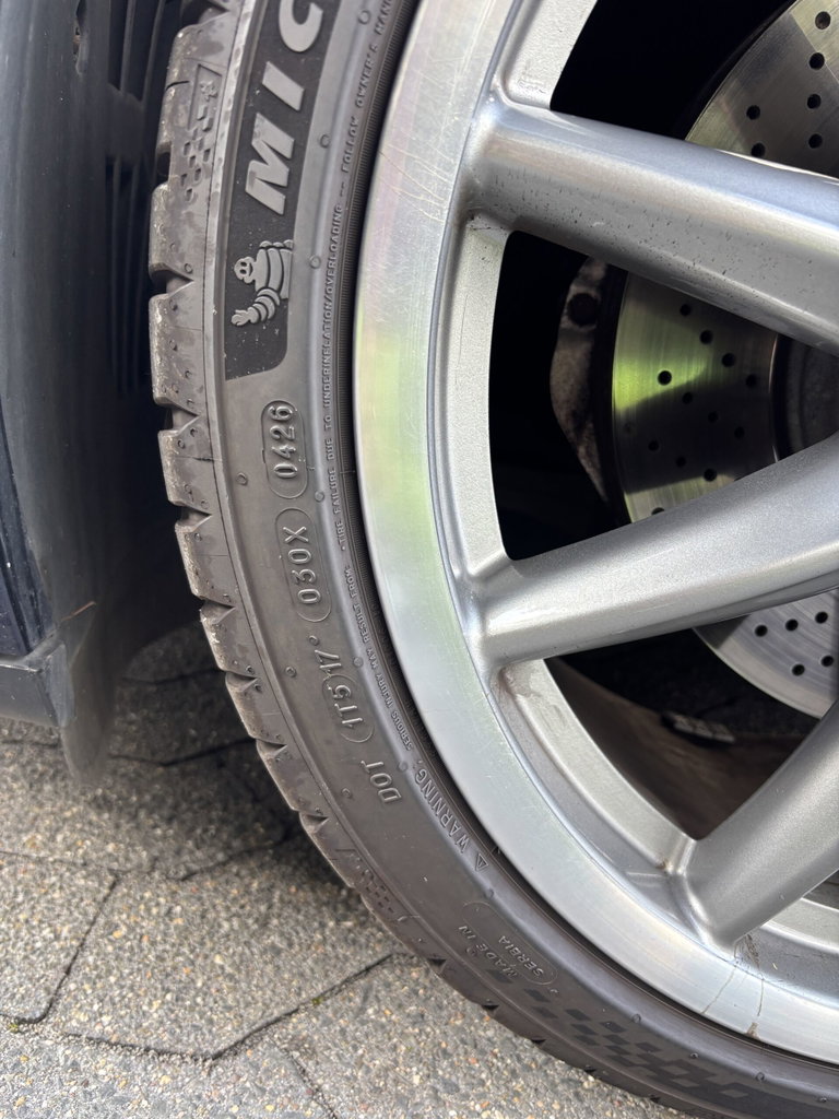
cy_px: 560
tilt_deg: -17.9
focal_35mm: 26
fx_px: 840
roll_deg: -8.0
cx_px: 420
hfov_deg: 53.1
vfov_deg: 67.3
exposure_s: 1/121
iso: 100
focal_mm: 5.96
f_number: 1.6
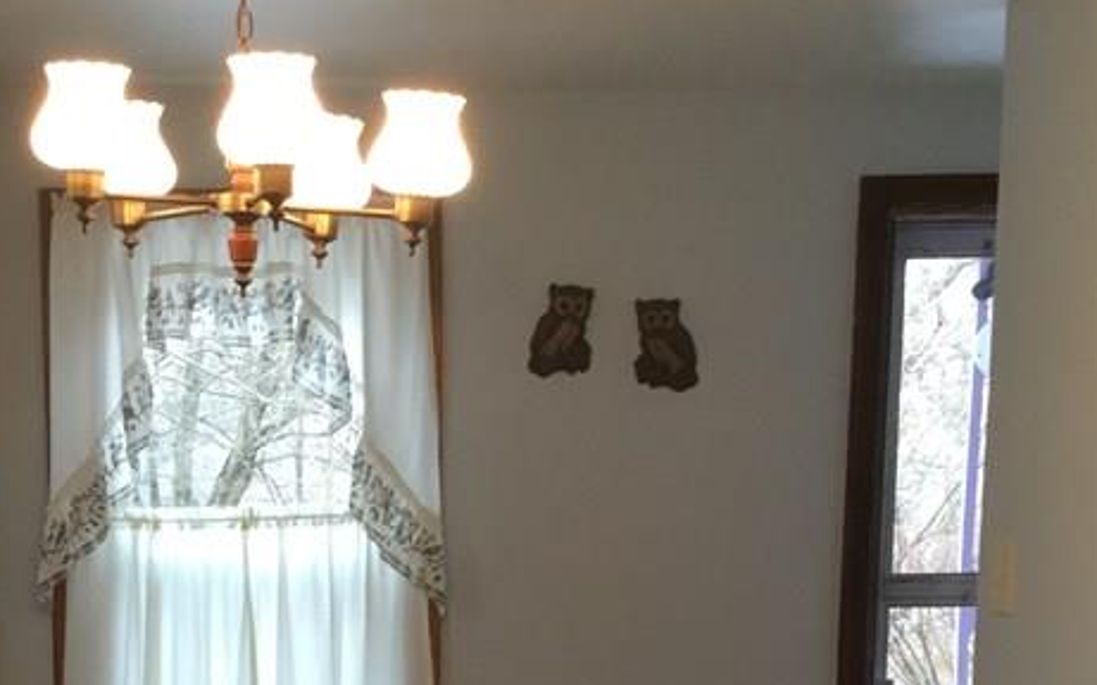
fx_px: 2182
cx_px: 352
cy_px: 811
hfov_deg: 28.0
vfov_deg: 17.1
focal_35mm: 73
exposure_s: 1/30
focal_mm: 3.3
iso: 64
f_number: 2.4
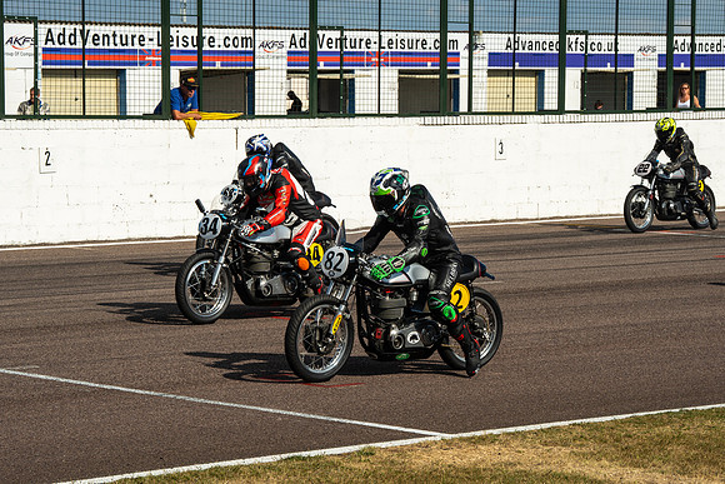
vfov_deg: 10.7
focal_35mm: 128
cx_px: 364
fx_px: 2578
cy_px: 242
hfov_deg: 16.0
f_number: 14
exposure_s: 1/320
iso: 125
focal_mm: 110
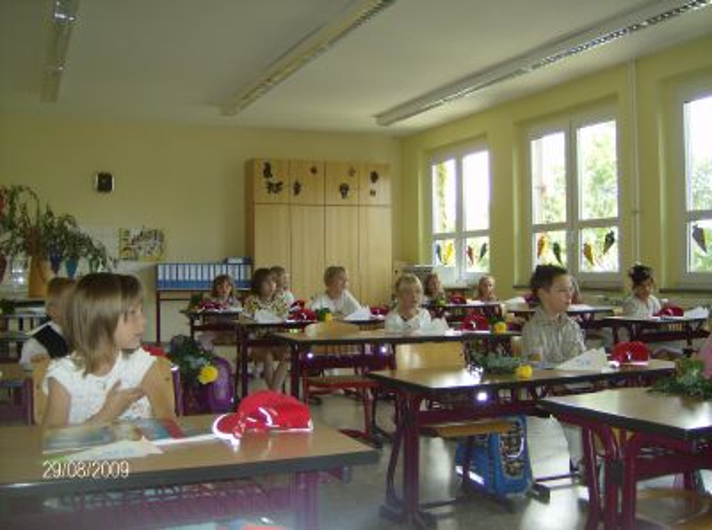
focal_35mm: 36
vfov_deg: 39.5
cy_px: 265
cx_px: 356
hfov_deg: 51.5
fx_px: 739
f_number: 2.8
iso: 200
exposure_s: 1/60
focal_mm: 6
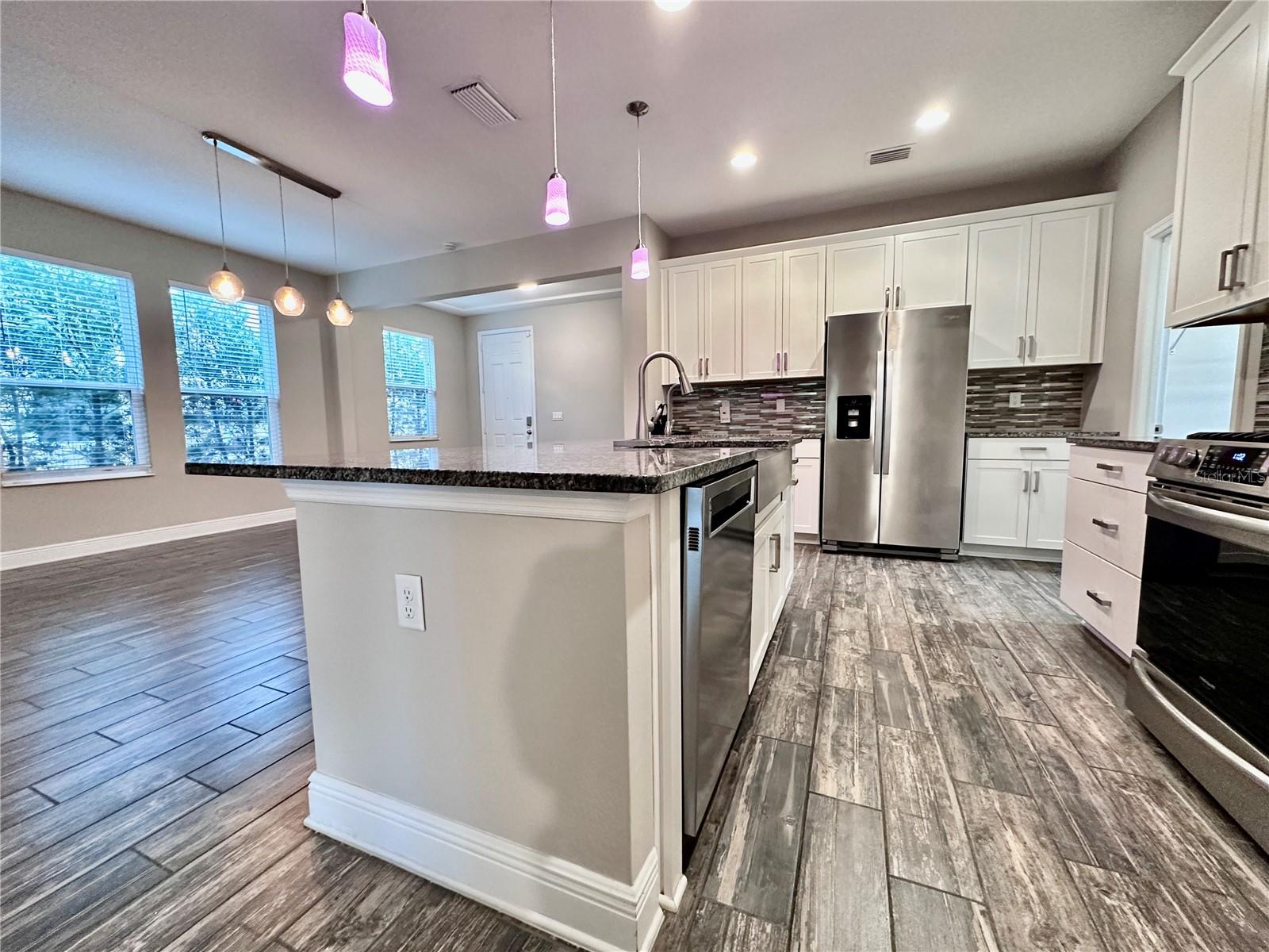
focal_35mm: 14
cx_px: 634
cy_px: 476
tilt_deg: -5.7
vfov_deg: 85.7
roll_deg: +0.7
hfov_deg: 102.1
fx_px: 513
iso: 500
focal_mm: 2.22
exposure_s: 1/60
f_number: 2.2
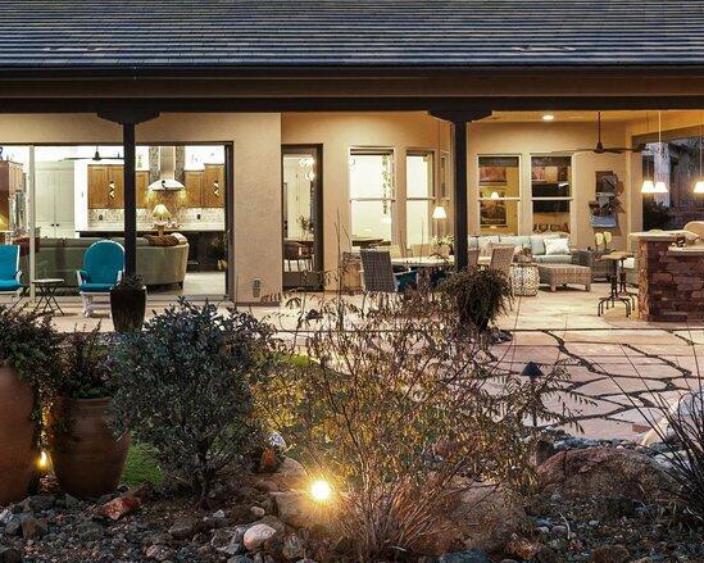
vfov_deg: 30.6
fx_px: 1021
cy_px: 196
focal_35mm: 49
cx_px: 215
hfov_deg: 37.5
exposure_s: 1/3
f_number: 2.8
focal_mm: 14
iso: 400
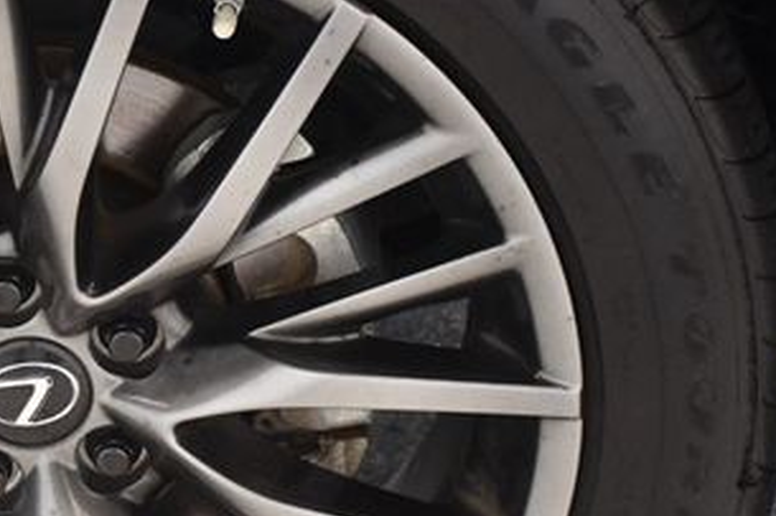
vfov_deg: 10.4
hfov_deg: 15.4
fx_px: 2844
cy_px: 374
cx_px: 74
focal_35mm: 132
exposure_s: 1/60
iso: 5000
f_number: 4.5
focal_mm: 42
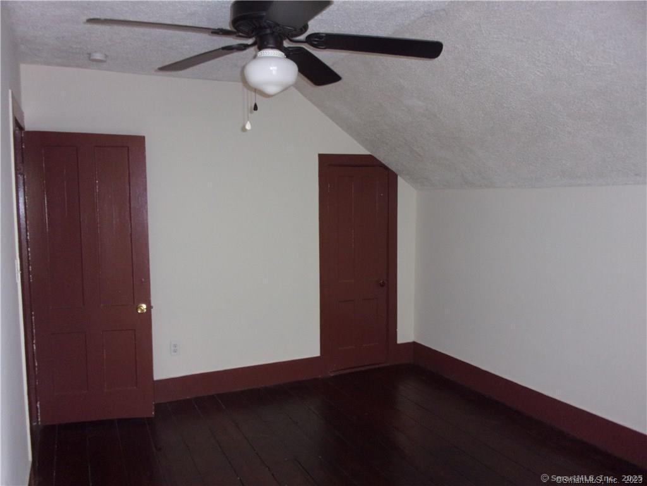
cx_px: 324
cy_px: 243
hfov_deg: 63.4
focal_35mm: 28
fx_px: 523
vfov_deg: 49.7
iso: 320
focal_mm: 5.1
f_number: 3.9
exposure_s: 1/34
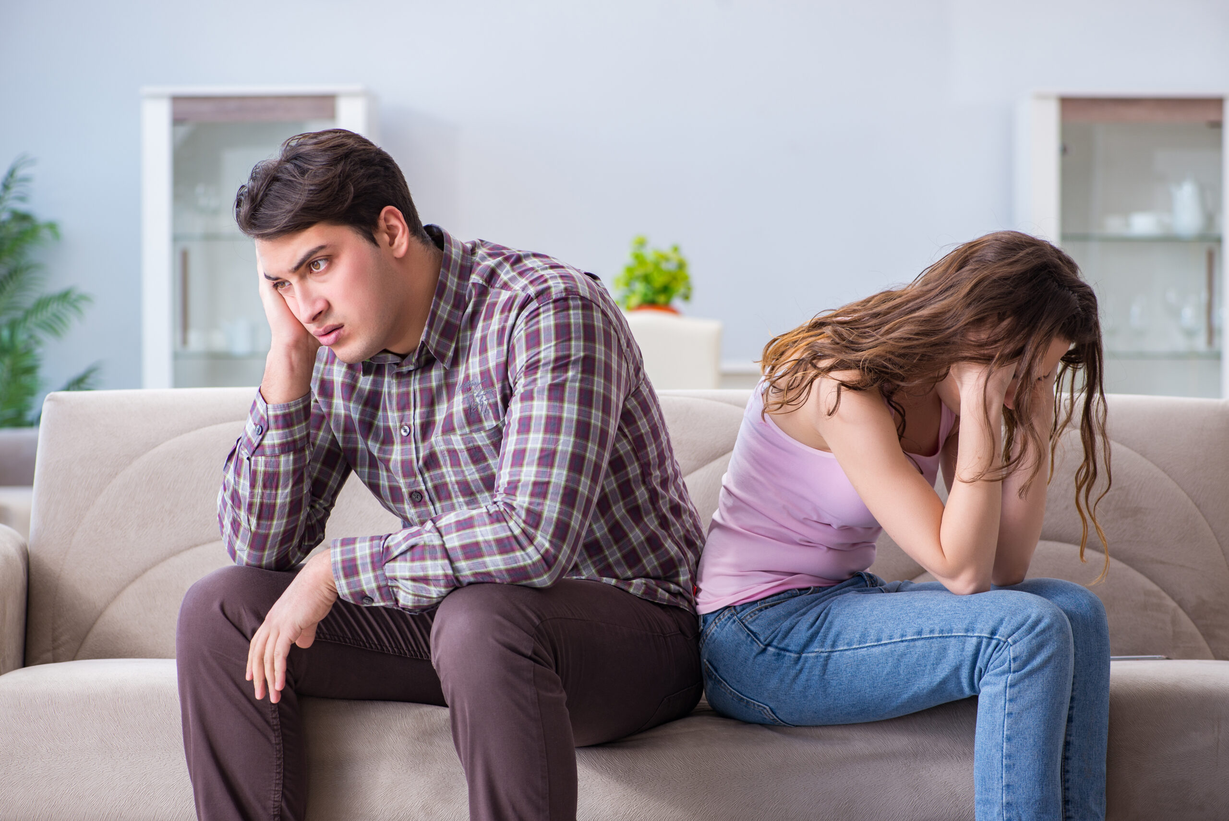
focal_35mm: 105
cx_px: 614
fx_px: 3586
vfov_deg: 13.1
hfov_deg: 19.4
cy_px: 410
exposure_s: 1/100
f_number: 5
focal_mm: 105
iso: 200
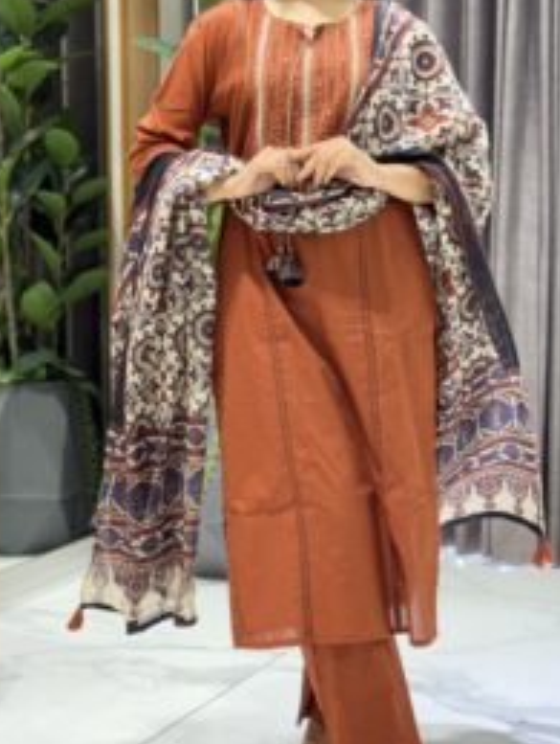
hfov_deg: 19.9
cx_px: 293
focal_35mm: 74
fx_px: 1592
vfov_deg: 26.3
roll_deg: +0.3
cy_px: 310
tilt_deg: -4.8
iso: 160
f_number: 1.78
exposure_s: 1/50
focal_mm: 6.76
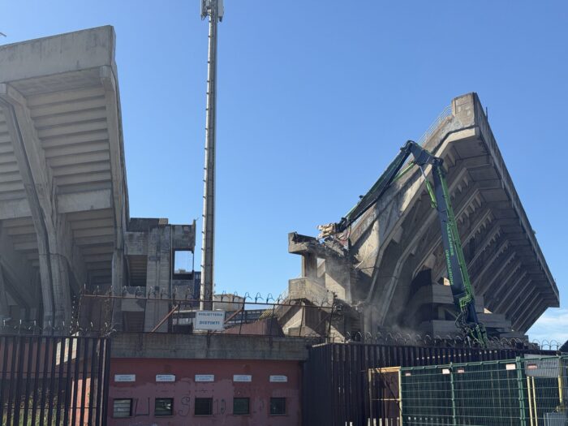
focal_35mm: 48
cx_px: 284
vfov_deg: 30.3
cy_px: 213
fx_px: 788
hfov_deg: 39.7
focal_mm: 6.76
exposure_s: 1/4329
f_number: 1.78
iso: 64
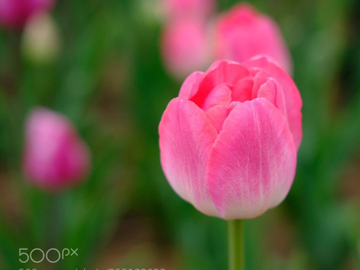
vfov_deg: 20.4
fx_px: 749
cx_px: 253
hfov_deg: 26.8
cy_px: 128
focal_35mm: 72
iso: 200
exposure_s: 1/850
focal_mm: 35
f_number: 2.8
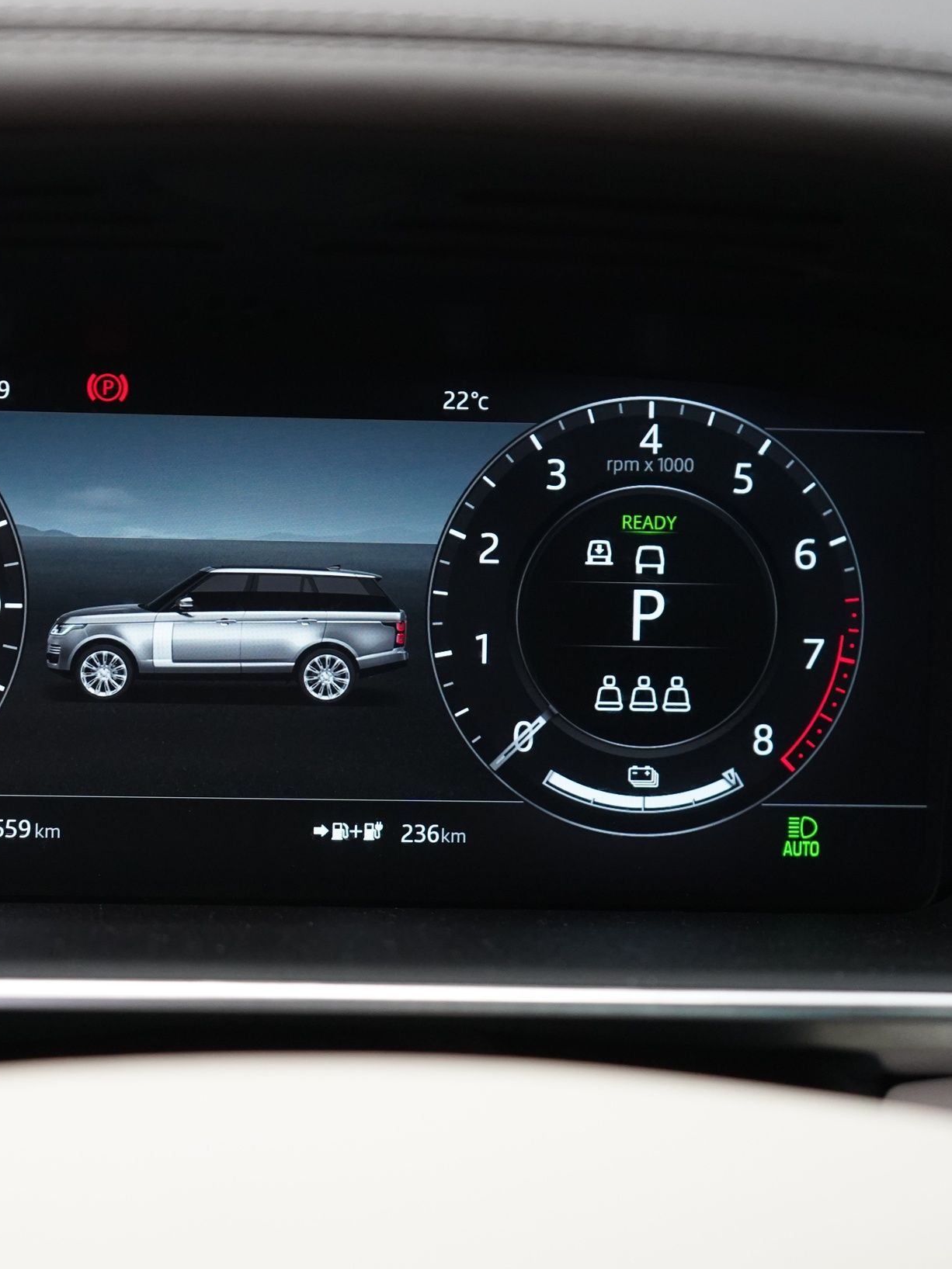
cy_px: 637
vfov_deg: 38.2
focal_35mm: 50
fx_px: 1834
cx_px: 239
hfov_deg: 28.7
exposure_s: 1/60
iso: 4000
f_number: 4
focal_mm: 34
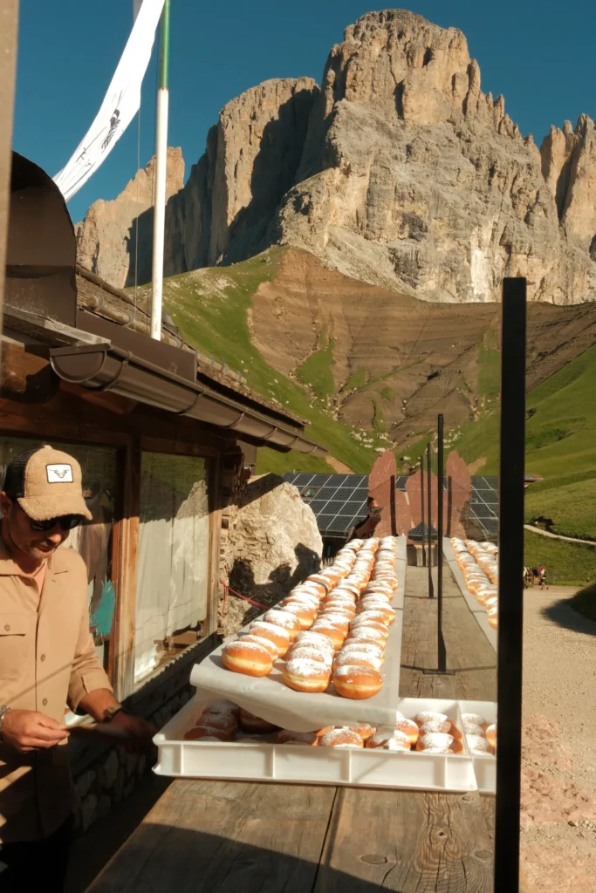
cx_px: 298
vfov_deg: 54.4
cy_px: 446
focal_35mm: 35
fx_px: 869
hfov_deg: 37.9
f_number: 16
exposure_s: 1/60
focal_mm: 23
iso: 100
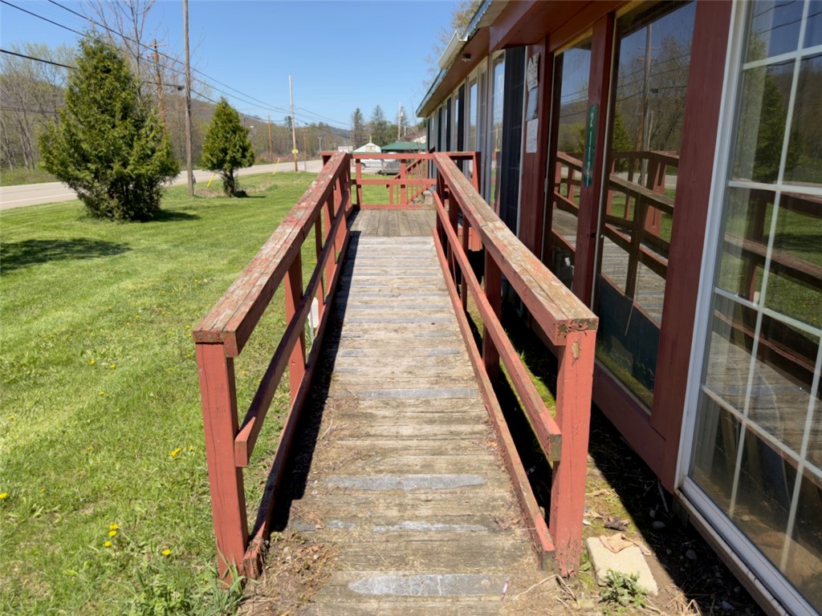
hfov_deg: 71.6
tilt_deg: -13.9
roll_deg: -0.4
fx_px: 570
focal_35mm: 24
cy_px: 308
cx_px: 411
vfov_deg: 56.8
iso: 64
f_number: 1.78
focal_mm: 6.76
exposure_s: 1/2985
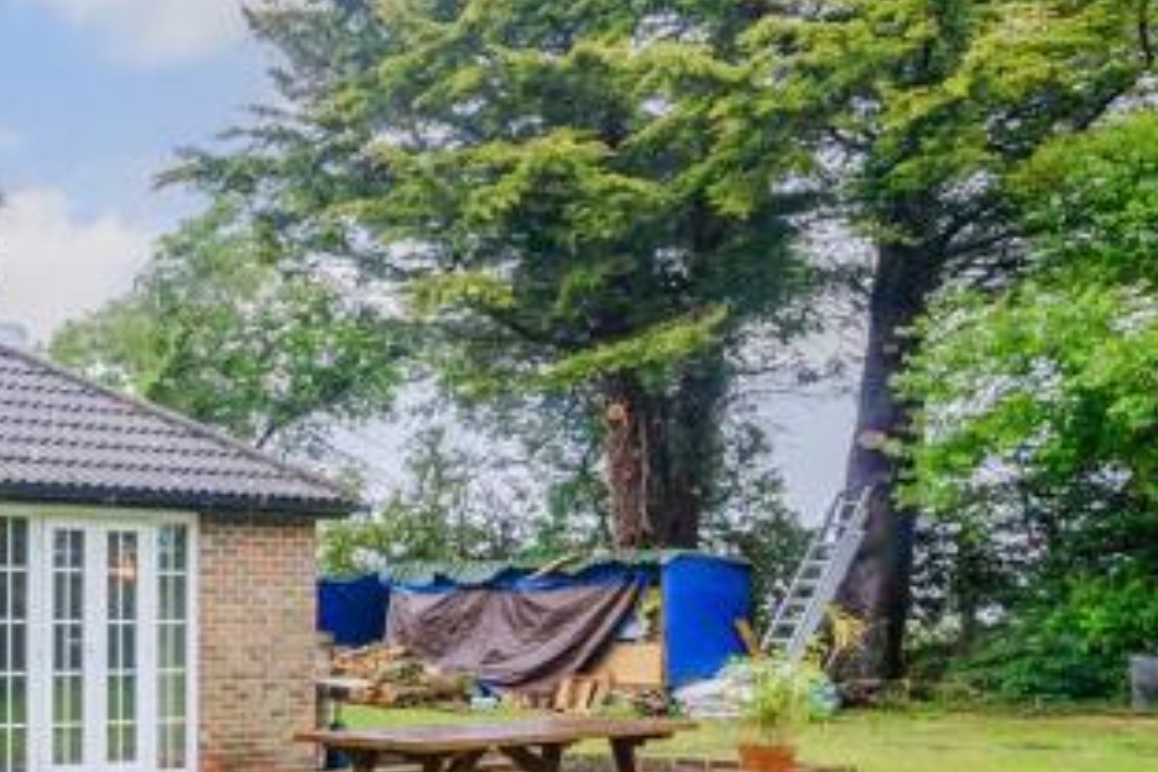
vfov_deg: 27.8
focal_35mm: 46
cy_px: 740
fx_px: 1480
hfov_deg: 30.7
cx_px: -438
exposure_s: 1/50
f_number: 8
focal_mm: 14
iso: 110
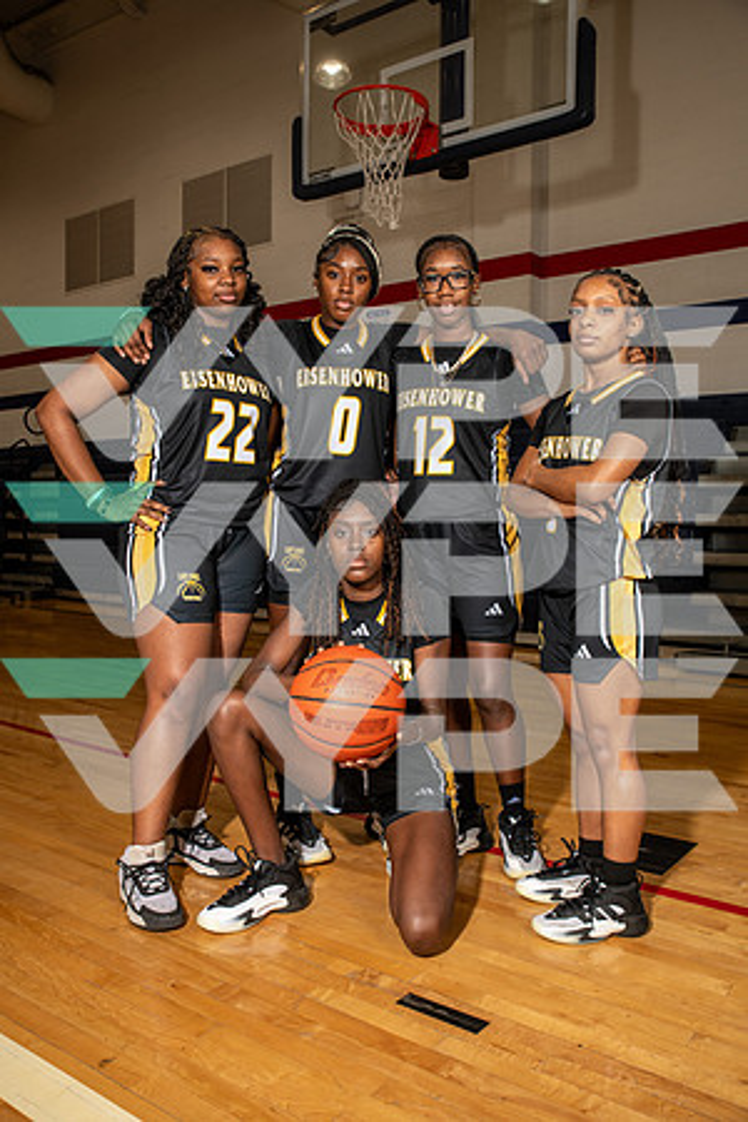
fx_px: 997
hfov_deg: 41.1
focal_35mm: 32
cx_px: 374
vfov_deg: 58.7
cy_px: 561
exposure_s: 1/250
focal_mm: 32
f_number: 6.3
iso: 320
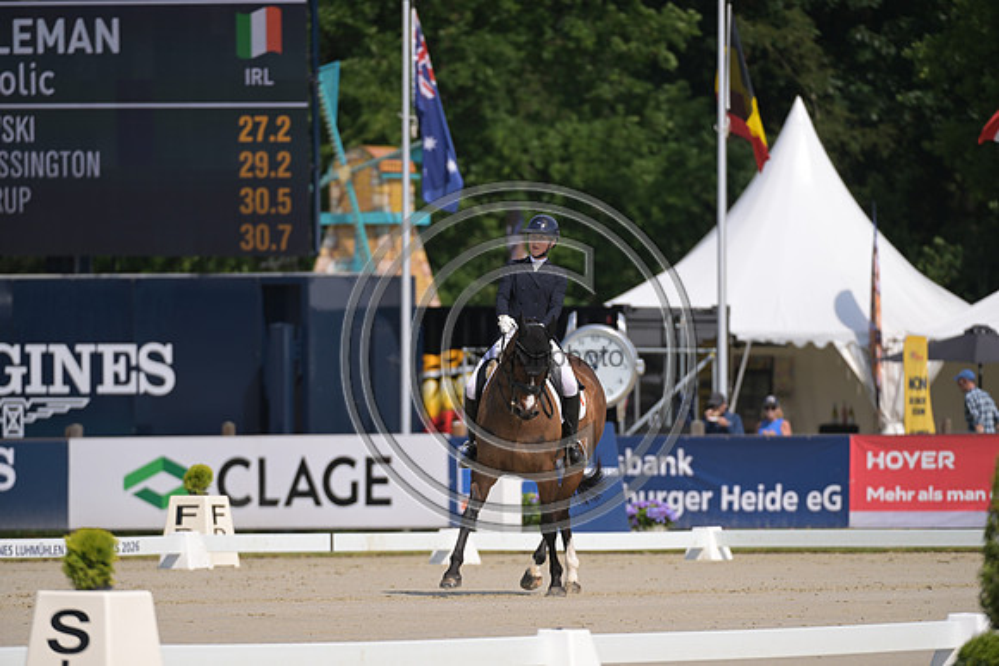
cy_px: 333
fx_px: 10547
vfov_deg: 3.6
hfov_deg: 5.4
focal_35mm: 380
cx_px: 500
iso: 160
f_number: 5
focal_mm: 380
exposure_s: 1/1250
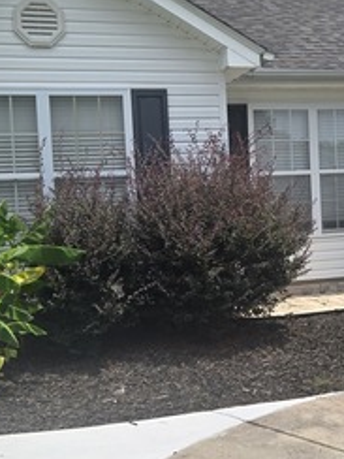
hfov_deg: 22.8
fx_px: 835
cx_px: 295
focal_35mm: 63
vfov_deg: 30.7
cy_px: 247
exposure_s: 1/2874
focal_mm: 5.4
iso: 25
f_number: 1.8
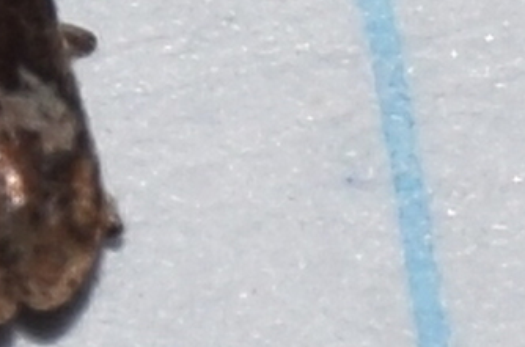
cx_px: -107
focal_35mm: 608
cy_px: -25
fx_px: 8846
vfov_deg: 2.2
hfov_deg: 3.4
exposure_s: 1/160
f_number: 13
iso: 100
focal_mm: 140
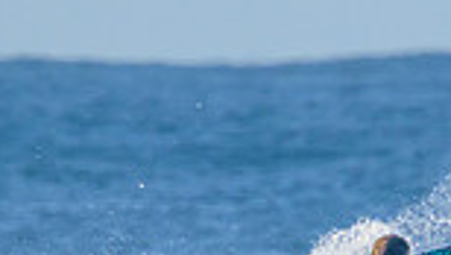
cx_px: 530
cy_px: 473
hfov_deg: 0.7
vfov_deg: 0.4
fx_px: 37817
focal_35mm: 3159
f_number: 11
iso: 2500
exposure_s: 1/2000
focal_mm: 800
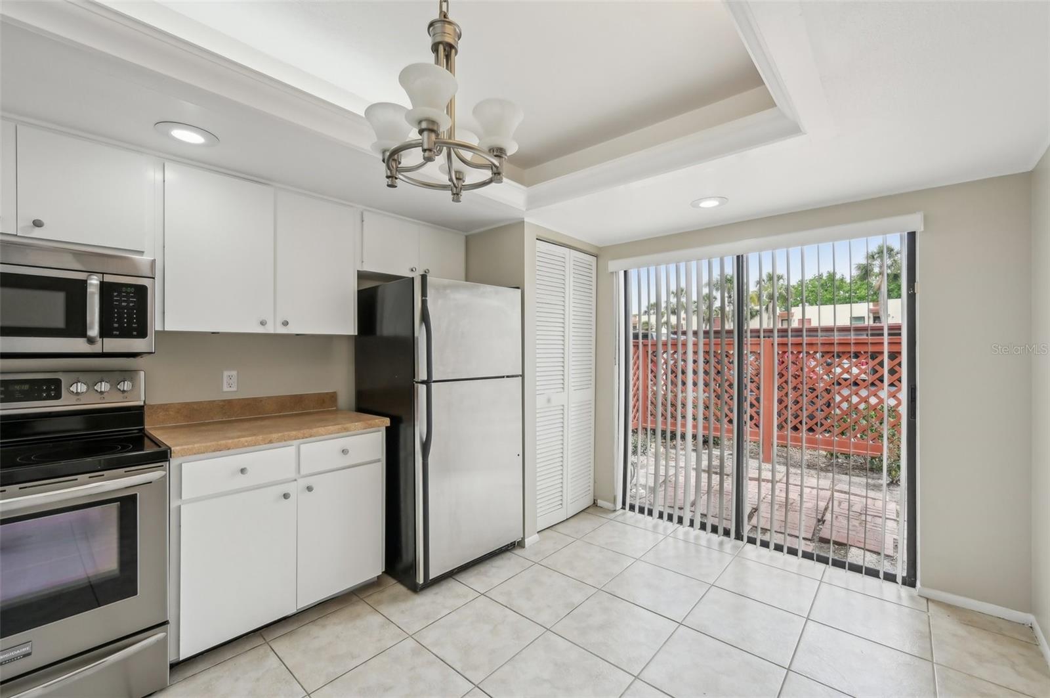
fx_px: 437
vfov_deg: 77.2
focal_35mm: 15
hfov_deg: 100.5
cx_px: 525
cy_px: 349
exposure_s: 1/250
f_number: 8
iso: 400
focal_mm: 15
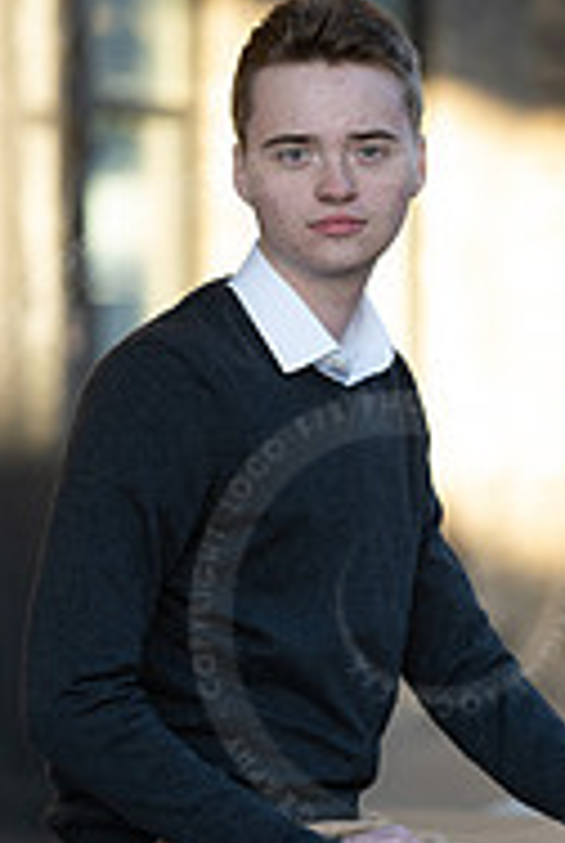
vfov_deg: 10.1
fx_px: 4761
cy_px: 686
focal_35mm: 203
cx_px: 480
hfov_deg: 6.8
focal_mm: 85
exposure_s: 1/500
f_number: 1.8
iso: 200
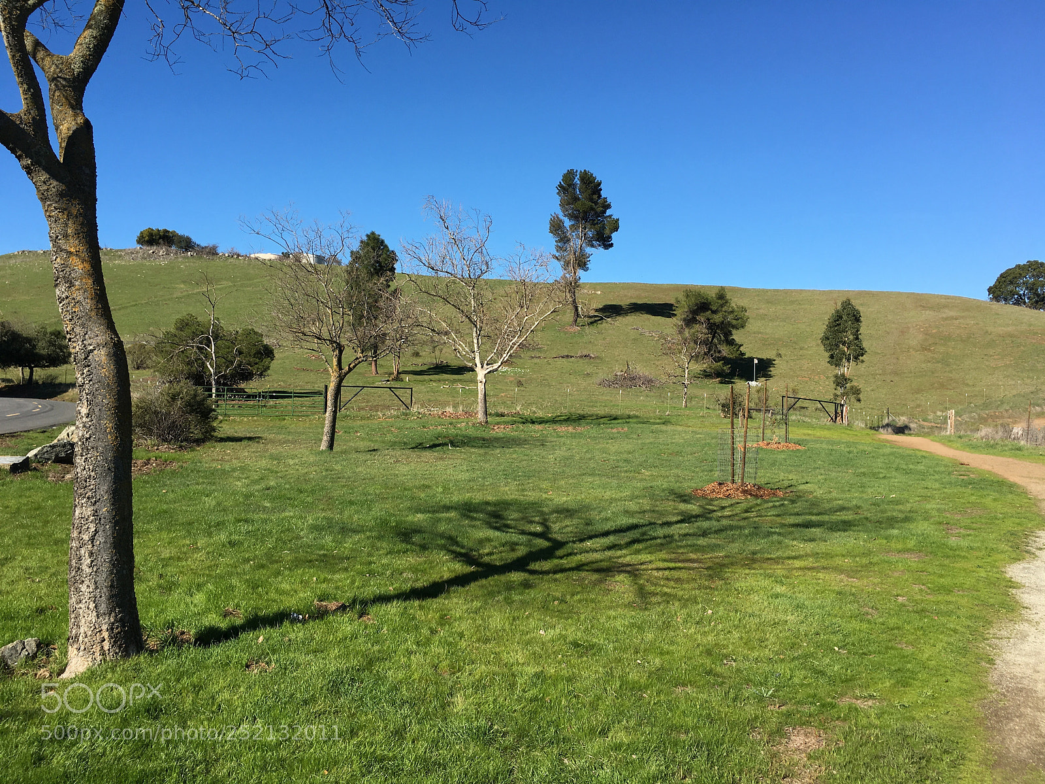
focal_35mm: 29
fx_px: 875
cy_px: 392
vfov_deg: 48.2
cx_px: 522
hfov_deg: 61.7
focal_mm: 4.15
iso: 25
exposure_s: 1/1326
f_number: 2.2
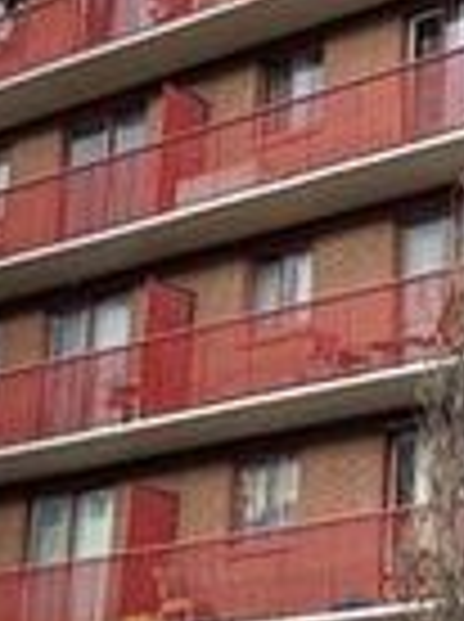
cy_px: 299
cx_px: 604
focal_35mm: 126
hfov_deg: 11.4
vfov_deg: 15.7
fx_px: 2259
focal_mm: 4.2
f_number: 1.6
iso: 32
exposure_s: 1/593
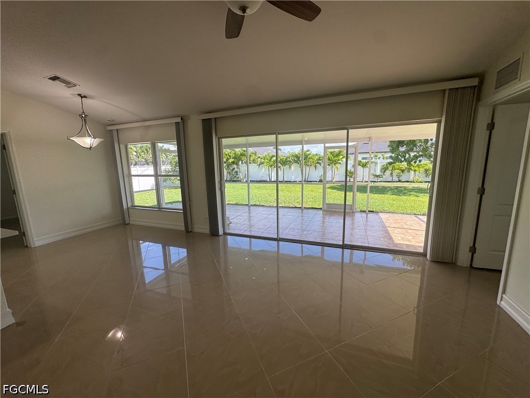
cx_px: 265
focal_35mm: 14
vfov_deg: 85.7
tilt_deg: -9.7
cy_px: 199
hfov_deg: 102.1
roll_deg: +0.6
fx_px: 214
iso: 40
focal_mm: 2.22
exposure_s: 1/172
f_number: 2.2
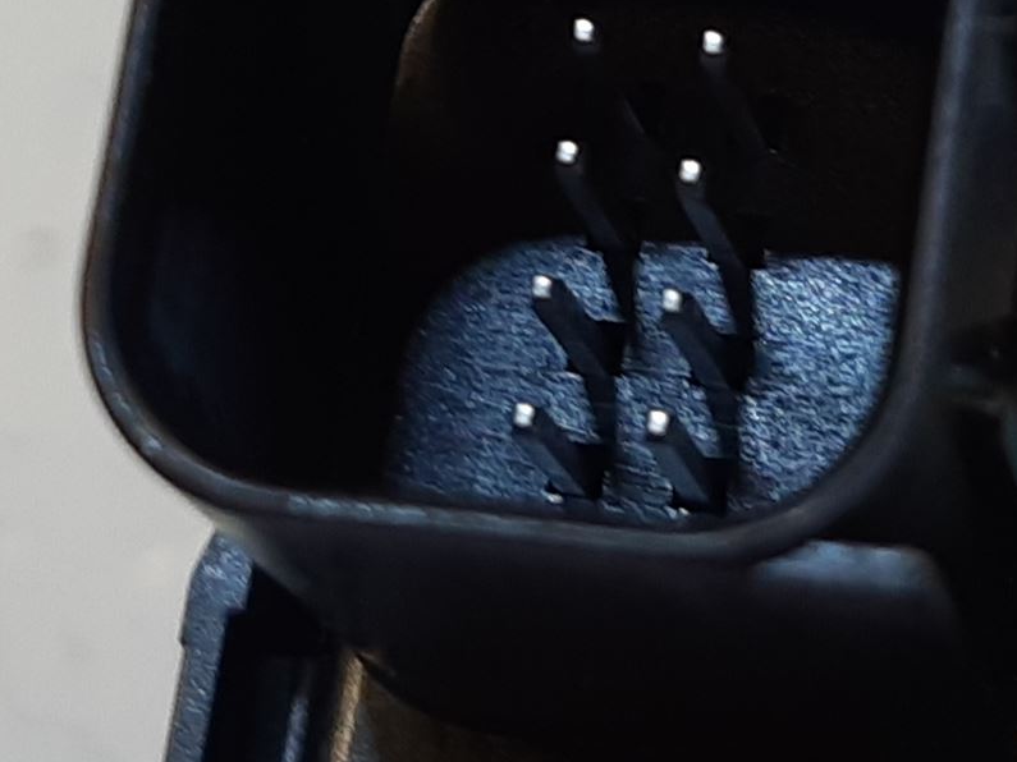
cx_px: 747
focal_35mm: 67
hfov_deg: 28.6
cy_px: 261
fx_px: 1968
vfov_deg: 21.8
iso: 50
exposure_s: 1/50
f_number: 1.7
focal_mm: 3.93
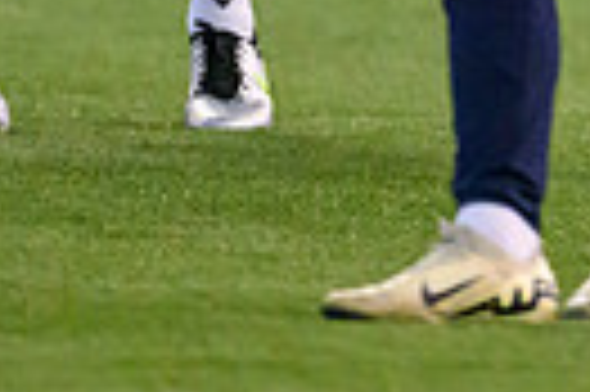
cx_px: 1082
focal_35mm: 2900
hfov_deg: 0.7
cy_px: -574
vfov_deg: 0.5
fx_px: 47468
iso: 10000
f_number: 4
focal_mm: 560
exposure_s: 1/800
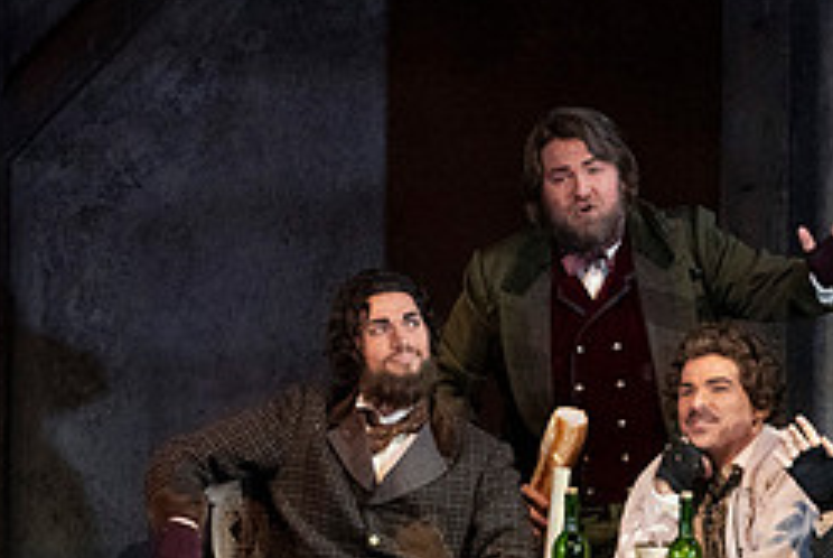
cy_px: 546
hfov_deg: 4.5
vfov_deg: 3.0
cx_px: 574
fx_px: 10656
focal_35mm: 460
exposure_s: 1/320
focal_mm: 197
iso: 16000
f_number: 13
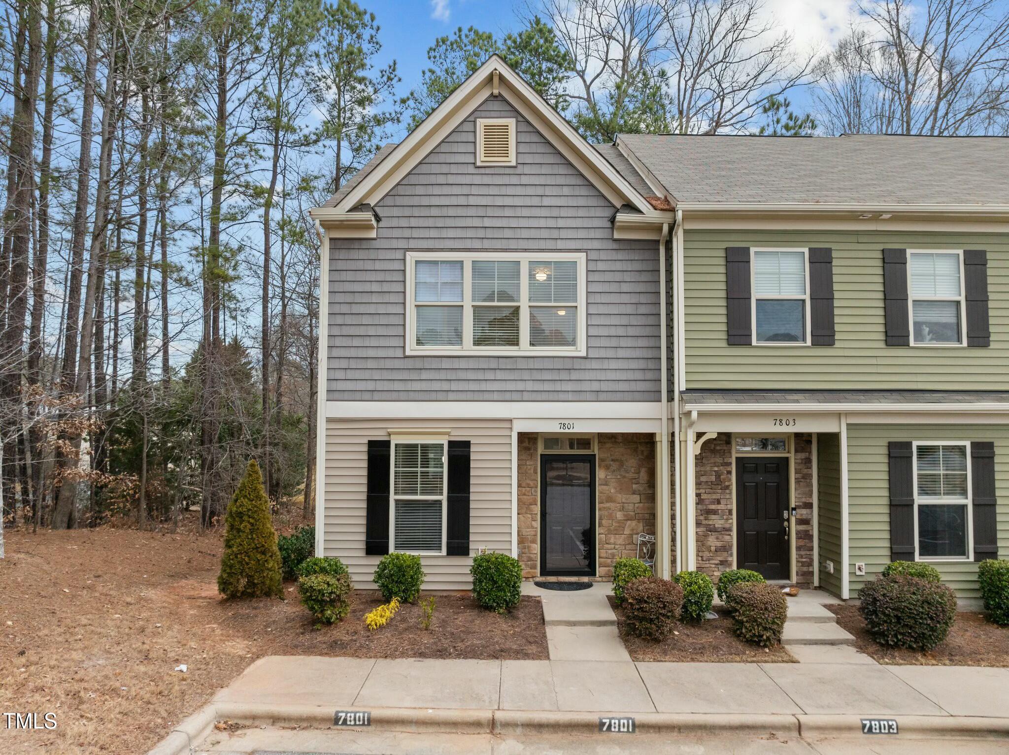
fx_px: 699
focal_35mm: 24
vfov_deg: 56.8
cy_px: 378
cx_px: 504
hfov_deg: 71.6
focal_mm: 12.29
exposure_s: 1/240
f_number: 2.8
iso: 320
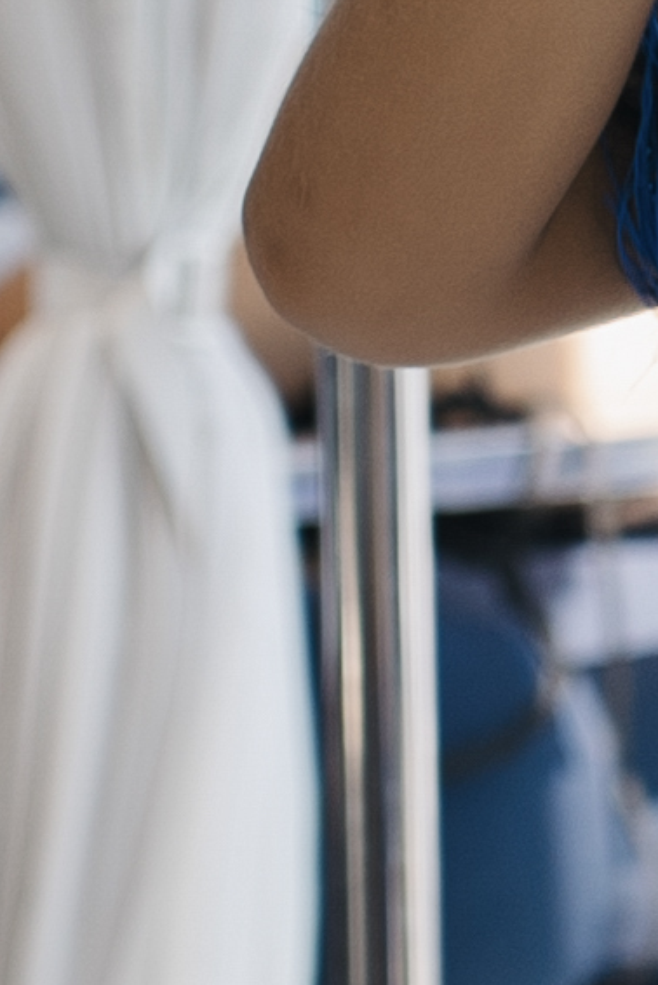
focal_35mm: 562
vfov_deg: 3.7
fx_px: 15388
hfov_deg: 2.4
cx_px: 1163
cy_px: 195
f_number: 2.8
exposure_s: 1/250
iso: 250
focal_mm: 75
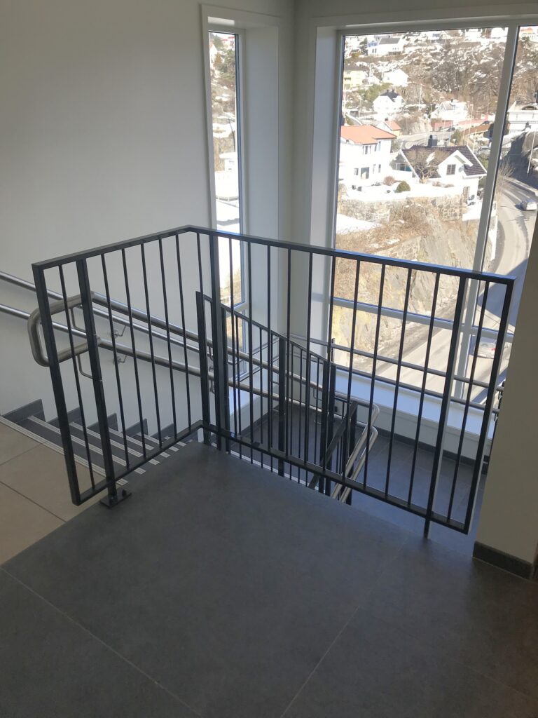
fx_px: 580
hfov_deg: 49.7
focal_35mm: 28
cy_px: 359
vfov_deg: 63.4
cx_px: 269
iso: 20
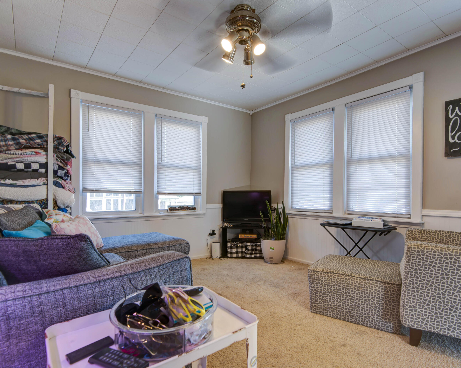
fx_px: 259
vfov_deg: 70.8
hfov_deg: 83.2
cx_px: 241
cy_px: 192
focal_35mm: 19
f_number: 6.7
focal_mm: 16
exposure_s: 1/15
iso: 100
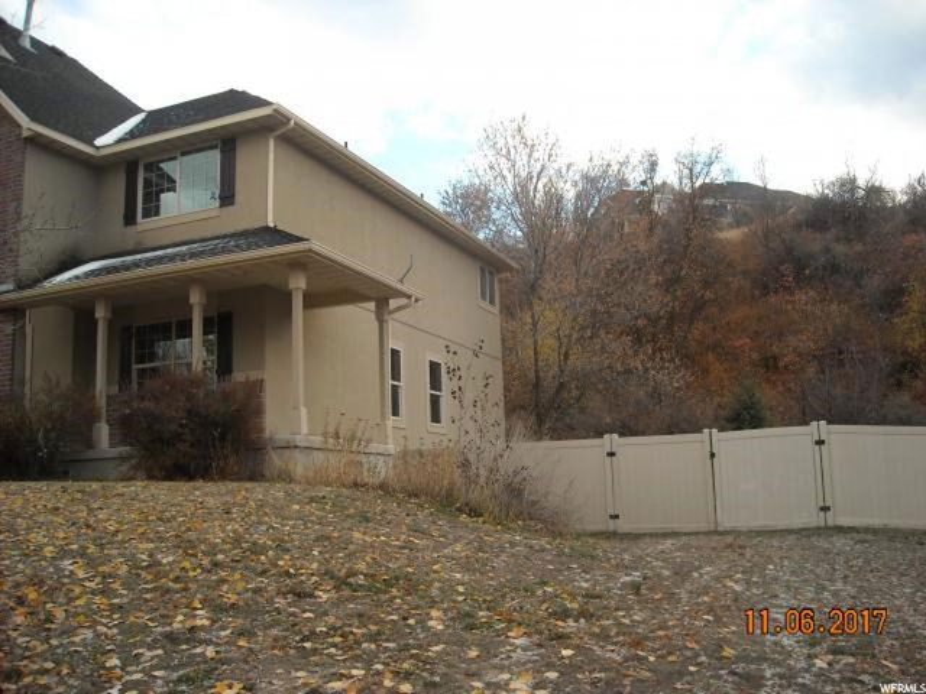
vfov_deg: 40.7
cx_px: 463
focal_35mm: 35
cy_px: 347
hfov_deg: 52.6
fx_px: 936
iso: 64
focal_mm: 5.7
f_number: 2.8
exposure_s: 1/176
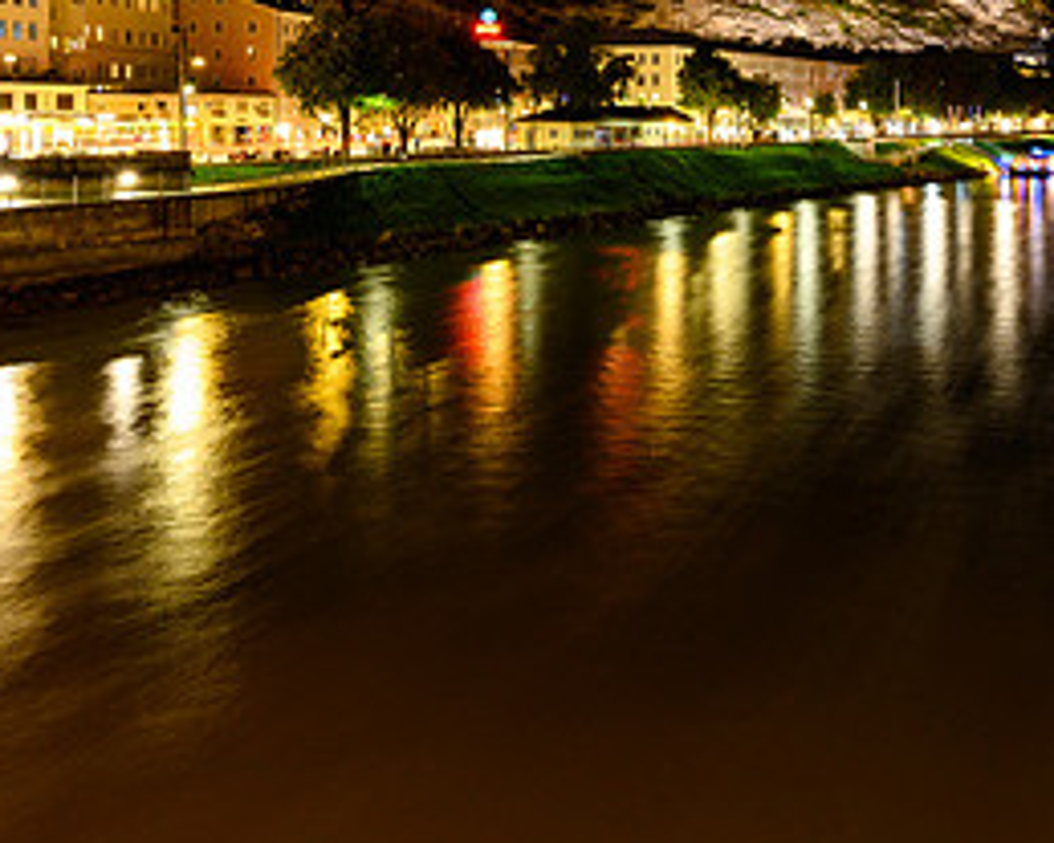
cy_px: 92
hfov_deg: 45.1
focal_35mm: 40
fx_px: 1247
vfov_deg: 35.2
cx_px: 704
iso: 560
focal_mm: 19
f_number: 8
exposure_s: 5
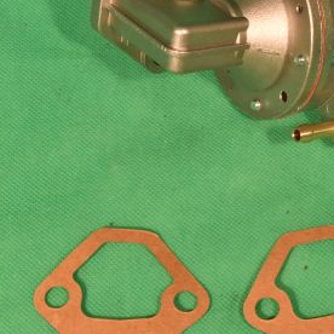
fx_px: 1452
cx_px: 257
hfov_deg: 13.1
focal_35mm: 133
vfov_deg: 13.1
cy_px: 146
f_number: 16
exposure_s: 1/80
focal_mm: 48
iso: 2000
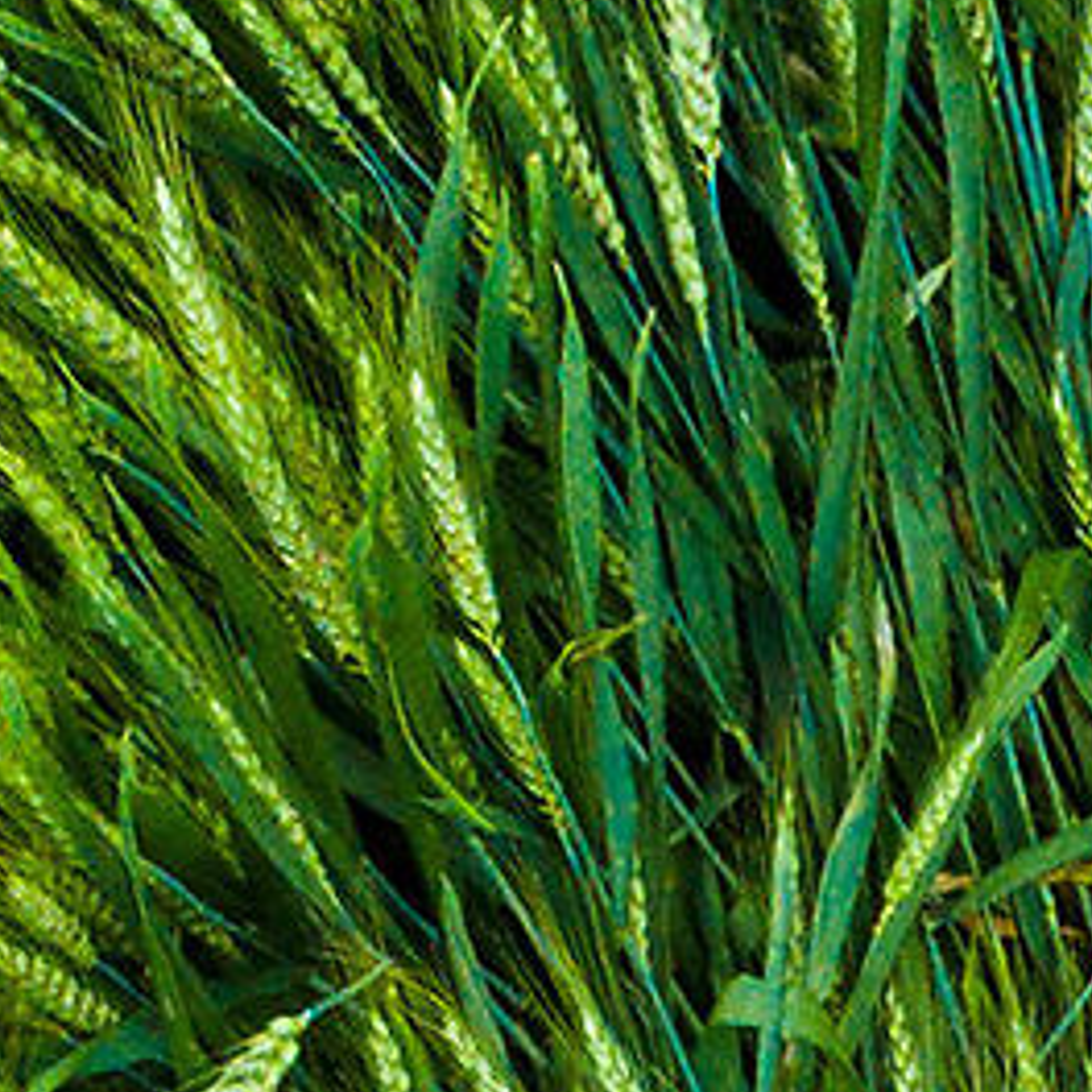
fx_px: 7459
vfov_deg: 7.4
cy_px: 3276
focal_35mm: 209
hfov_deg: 7.4
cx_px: 3183
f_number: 2.2
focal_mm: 4.73
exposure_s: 1/450
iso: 100
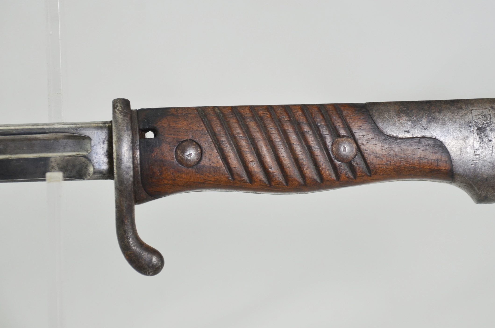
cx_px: 269
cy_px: 149
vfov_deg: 8.7
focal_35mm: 157
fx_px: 2154
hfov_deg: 13.1
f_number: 5.6
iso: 400
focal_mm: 90
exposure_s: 1/250
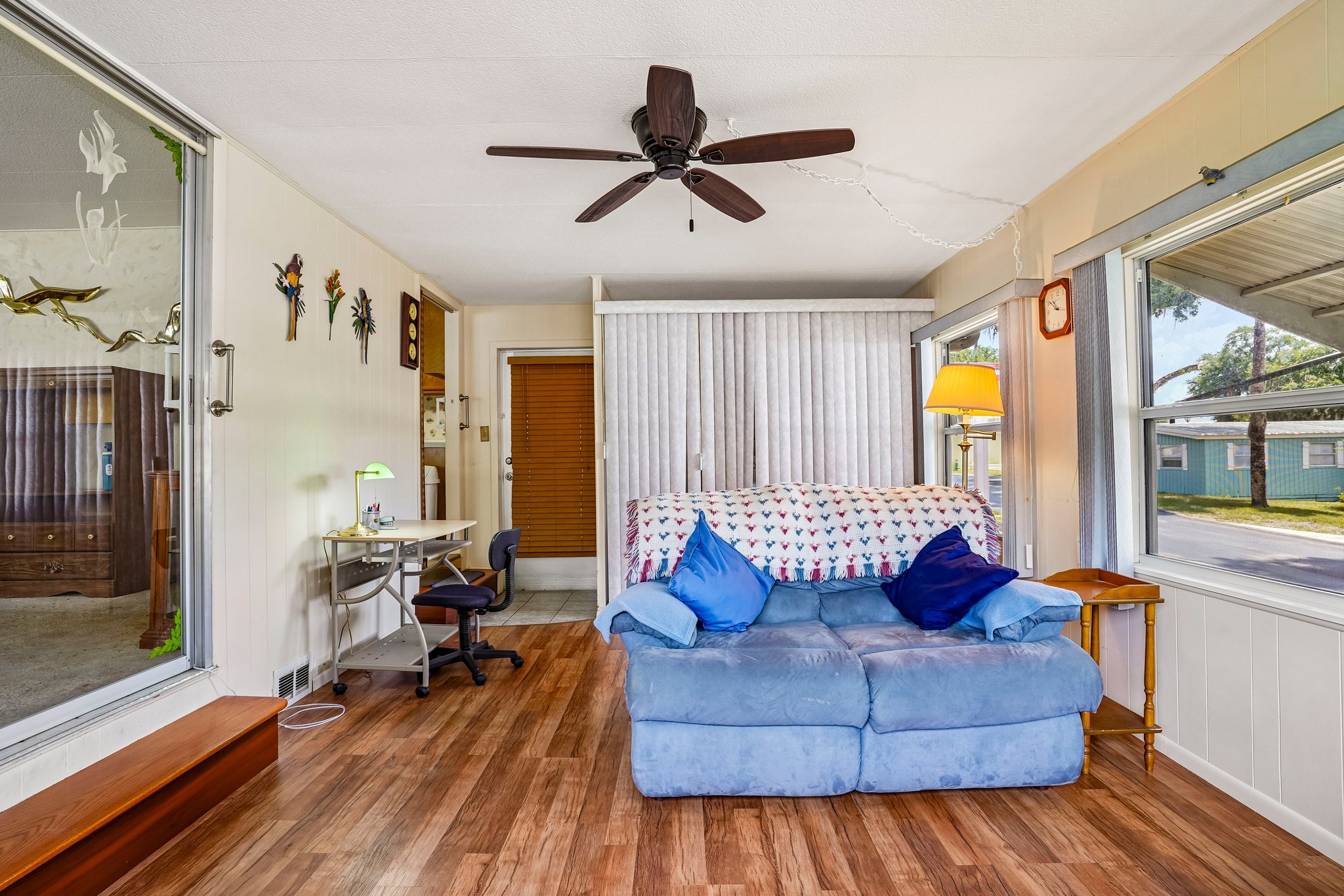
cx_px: 672
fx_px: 635
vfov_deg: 70.4
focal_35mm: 17
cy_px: 448
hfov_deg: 93.3
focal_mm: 17
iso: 400
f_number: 9
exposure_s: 1/20
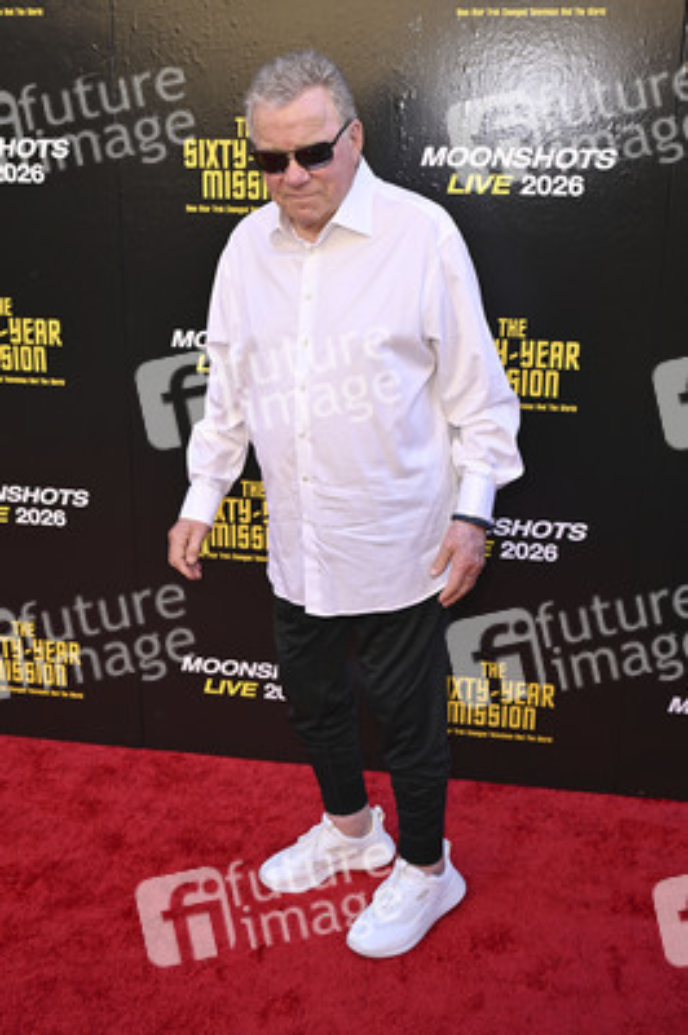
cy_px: 518
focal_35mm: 36
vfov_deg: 53.2
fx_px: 1034
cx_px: 344
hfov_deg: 36.8
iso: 640
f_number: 6.3
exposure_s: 1/250
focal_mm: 36
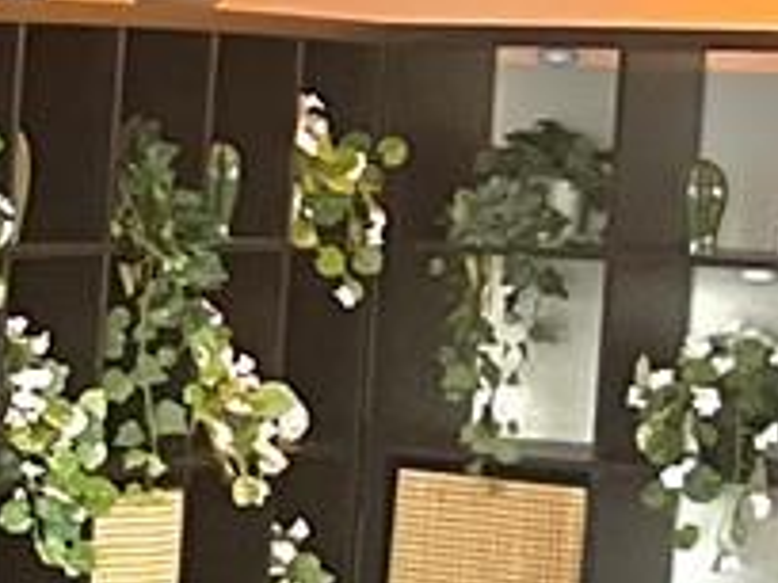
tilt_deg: -5.3
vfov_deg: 7.3
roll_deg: -1.2
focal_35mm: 204
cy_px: 408
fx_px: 4585
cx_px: -1415
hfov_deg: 8.4
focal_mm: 5.7
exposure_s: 1/60
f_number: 1.5
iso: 250
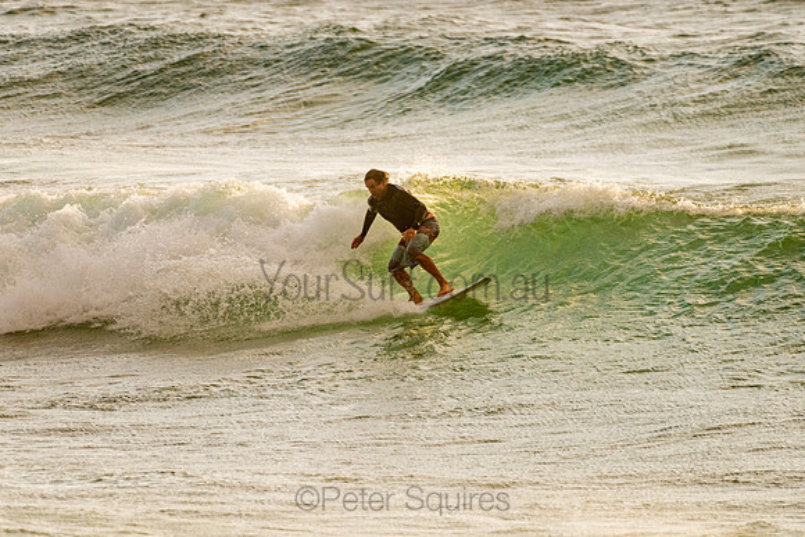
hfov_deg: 3.4
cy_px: 256
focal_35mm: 613
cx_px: 365
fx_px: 13709
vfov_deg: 2.2
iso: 360
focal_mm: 500
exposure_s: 1/500
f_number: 5.6
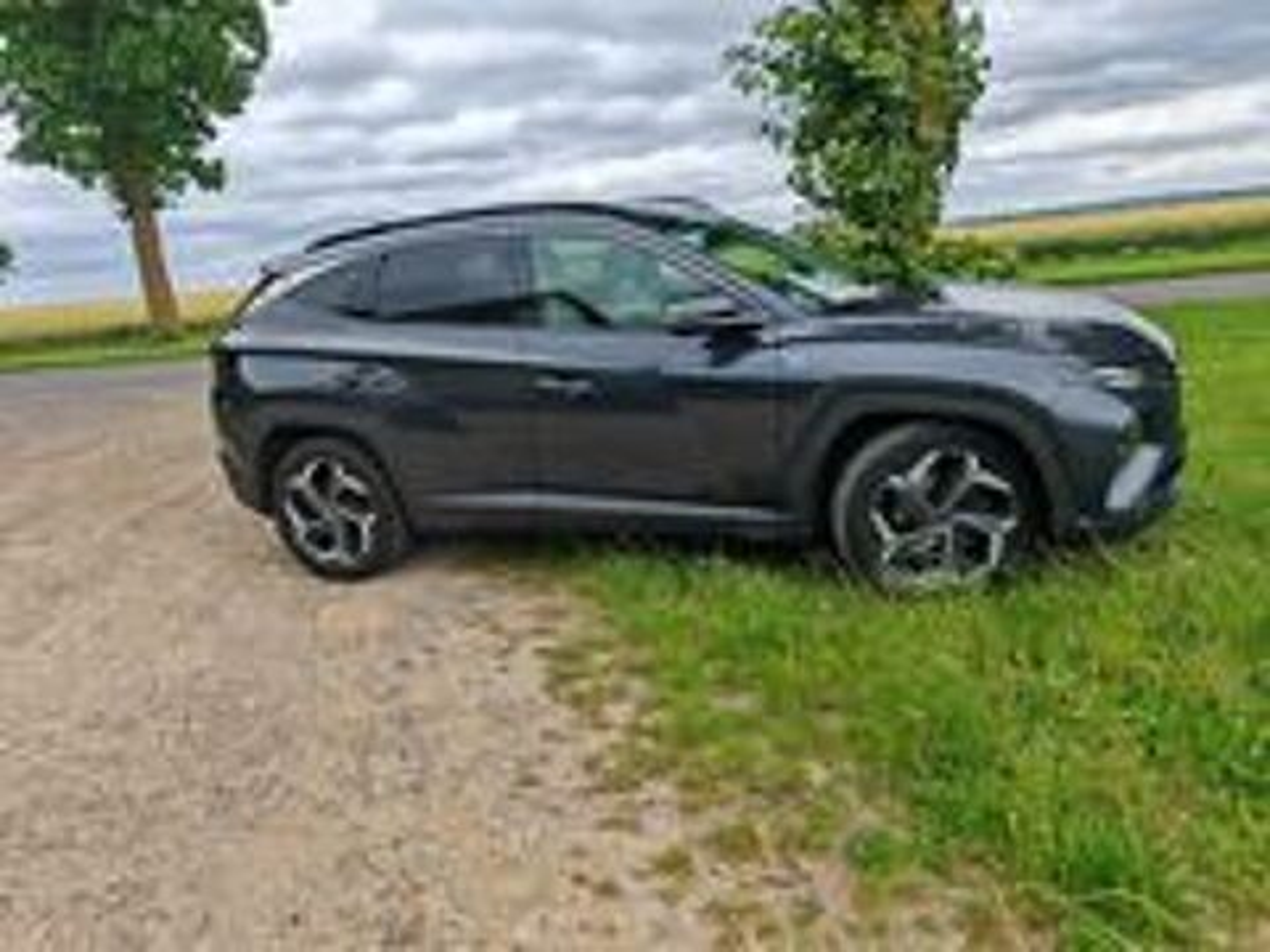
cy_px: 476
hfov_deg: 65.3
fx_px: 991
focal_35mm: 27
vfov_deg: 51.4
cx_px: 635
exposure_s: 1/2800
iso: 50
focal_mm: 7.62
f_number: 1.6
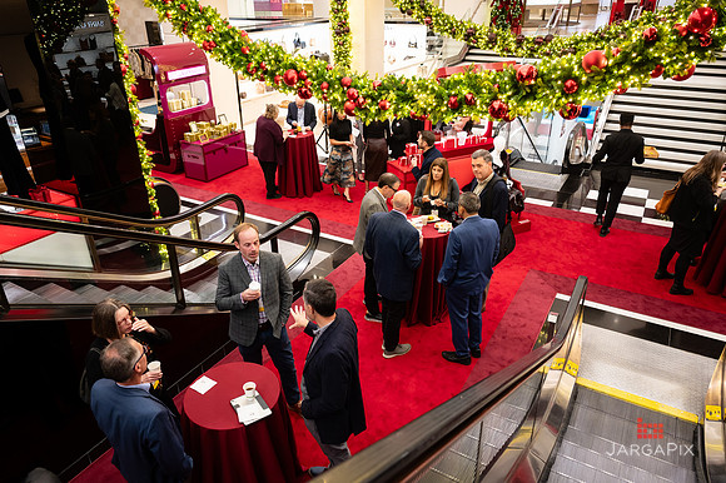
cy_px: 234
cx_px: 352
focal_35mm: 25
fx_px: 509
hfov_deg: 70.9
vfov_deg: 50.8
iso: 1000
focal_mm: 24
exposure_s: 1/160
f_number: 3.2
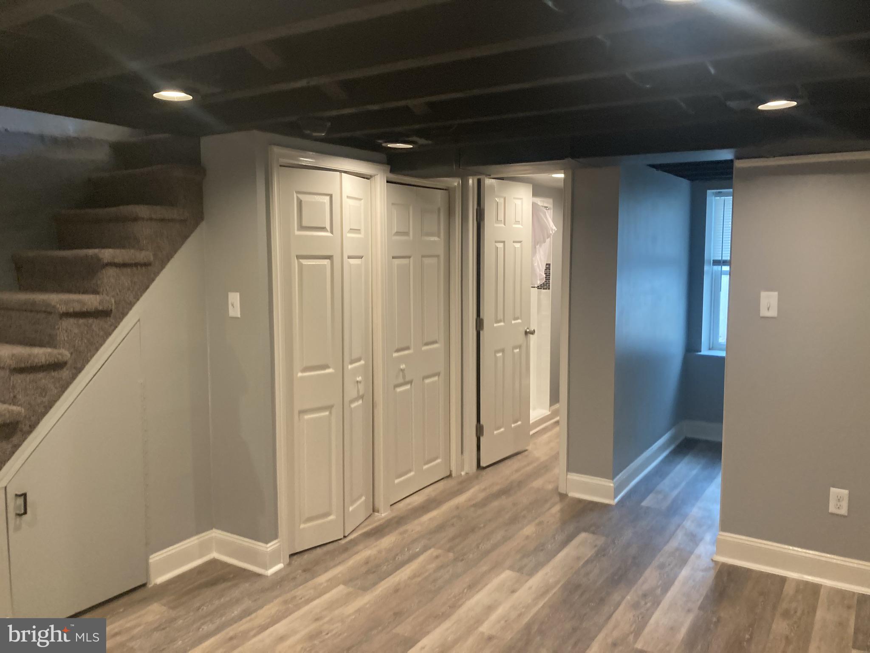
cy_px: 326
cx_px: 435
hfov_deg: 63.4
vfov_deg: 49.7
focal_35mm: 28
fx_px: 704
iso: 125
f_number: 1.8
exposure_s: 1/60
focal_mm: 3.99
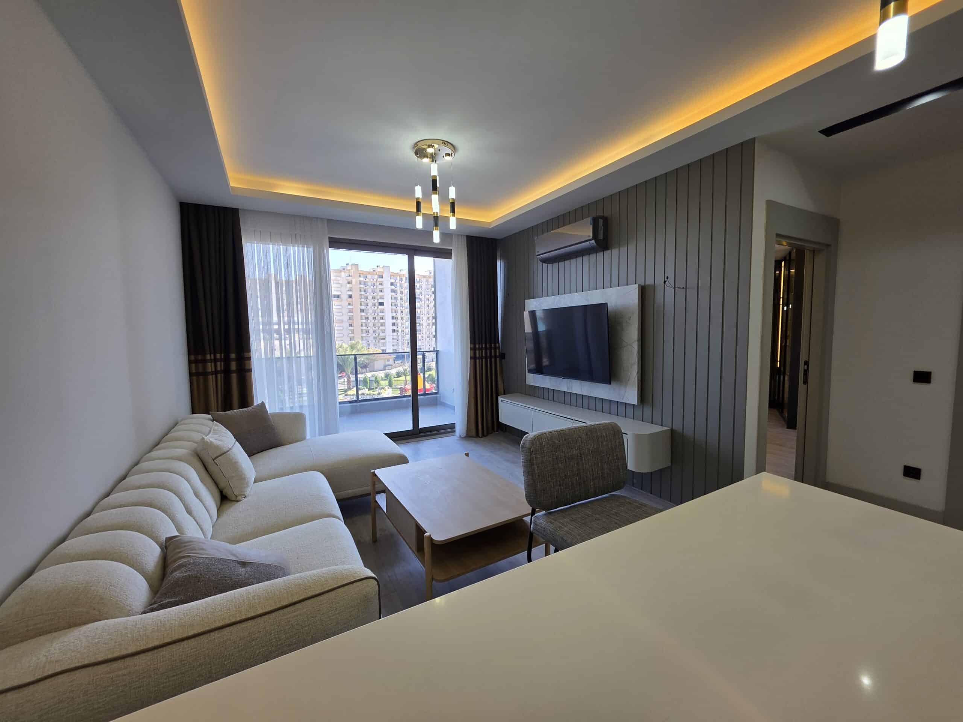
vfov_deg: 89.9
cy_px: 361
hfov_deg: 106.2
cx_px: 482
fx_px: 362
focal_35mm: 13
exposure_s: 1/100
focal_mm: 2.2
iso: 40
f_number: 1.9
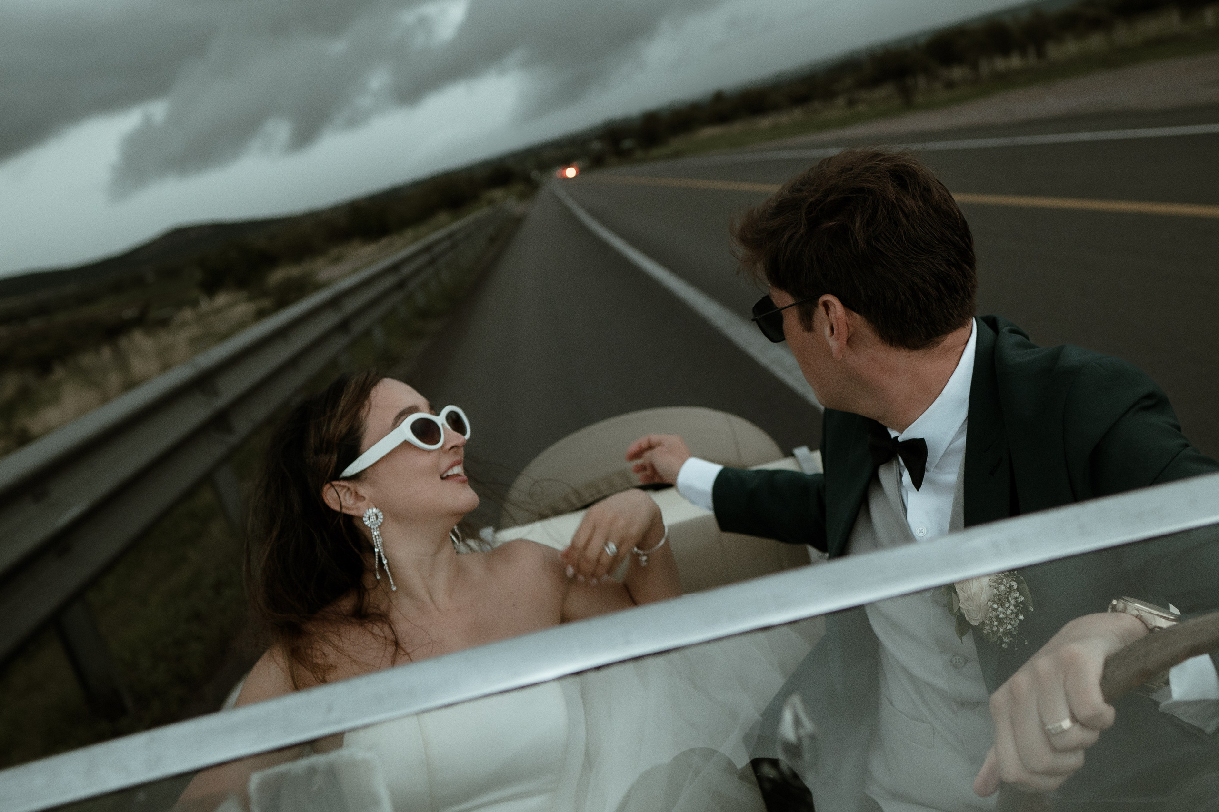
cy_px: 391
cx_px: 671
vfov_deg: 41.4
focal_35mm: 32
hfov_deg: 59.1
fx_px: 1074
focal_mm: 16
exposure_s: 1/160
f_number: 1.8
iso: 200
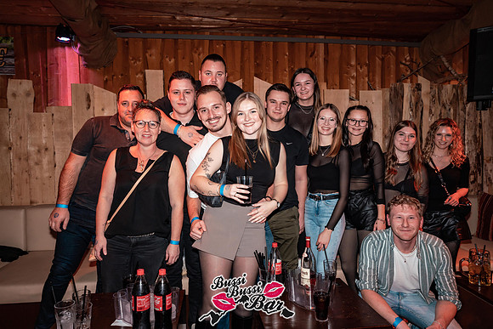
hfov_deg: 73.7
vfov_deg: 53.2
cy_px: 164
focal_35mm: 24
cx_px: 246
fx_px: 329
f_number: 5
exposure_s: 1/60
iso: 1600
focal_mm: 24
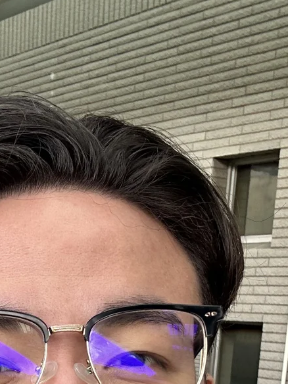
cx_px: 12
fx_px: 821
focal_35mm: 74
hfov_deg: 19.4
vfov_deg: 24.0
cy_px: 458
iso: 25
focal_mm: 2.69
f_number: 1.9
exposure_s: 1/121
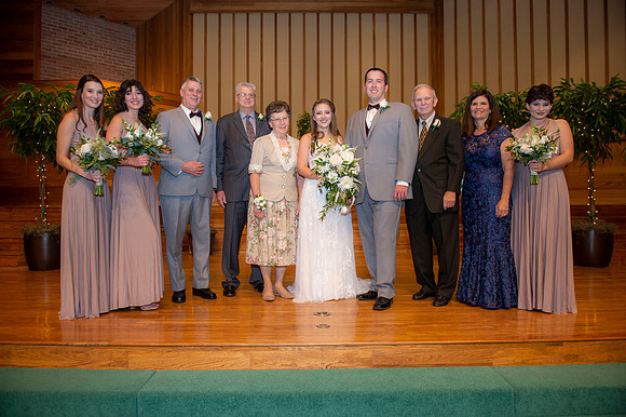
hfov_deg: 73.8
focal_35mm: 24
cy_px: 208
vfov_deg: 53.1
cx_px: 313
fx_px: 417
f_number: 3.5
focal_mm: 24
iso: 800
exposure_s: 1/160
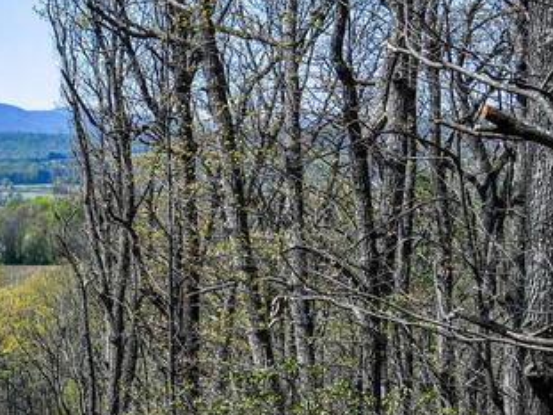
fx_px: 1517
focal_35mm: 95
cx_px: -153
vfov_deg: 15.6
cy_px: 218
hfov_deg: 19.2
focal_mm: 20
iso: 100
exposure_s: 1/320
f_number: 9
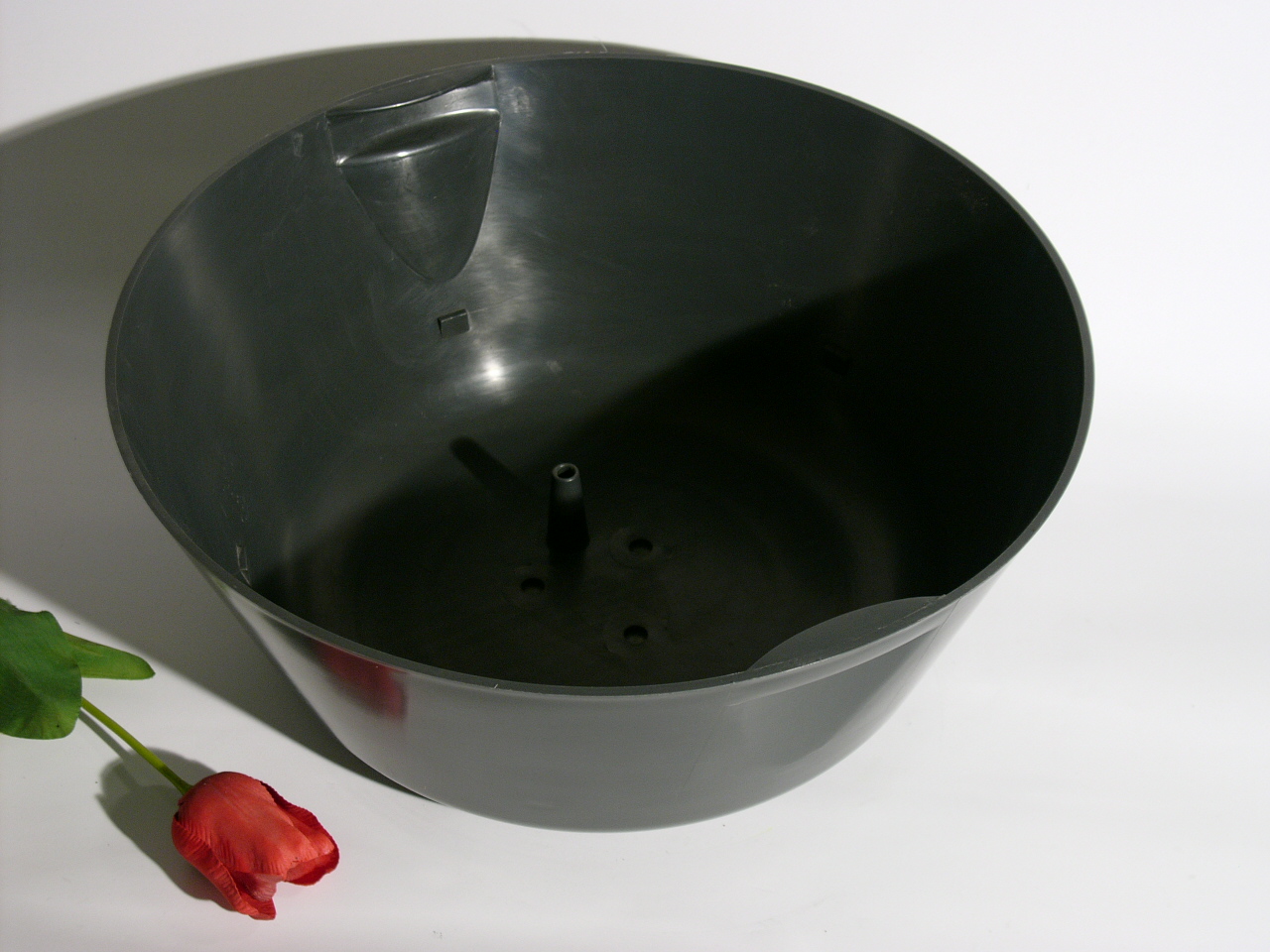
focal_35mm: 70
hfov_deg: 27.8
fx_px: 2568
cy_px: 476
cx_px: 635
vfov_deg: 21.0
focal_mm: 17.7
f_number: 3.2
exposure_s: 1/100
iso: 100
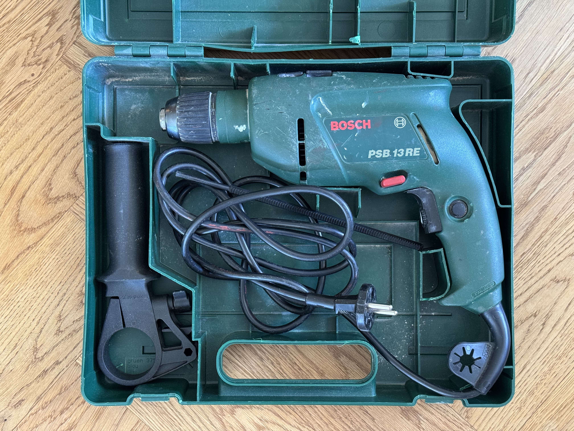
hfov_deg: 39.7
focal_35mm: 48
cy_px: 216
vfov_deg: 30.3
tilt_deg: -88.5
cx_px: 287
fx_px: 796
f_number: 1.78
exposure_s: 1/40
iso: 320
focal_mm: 6.76
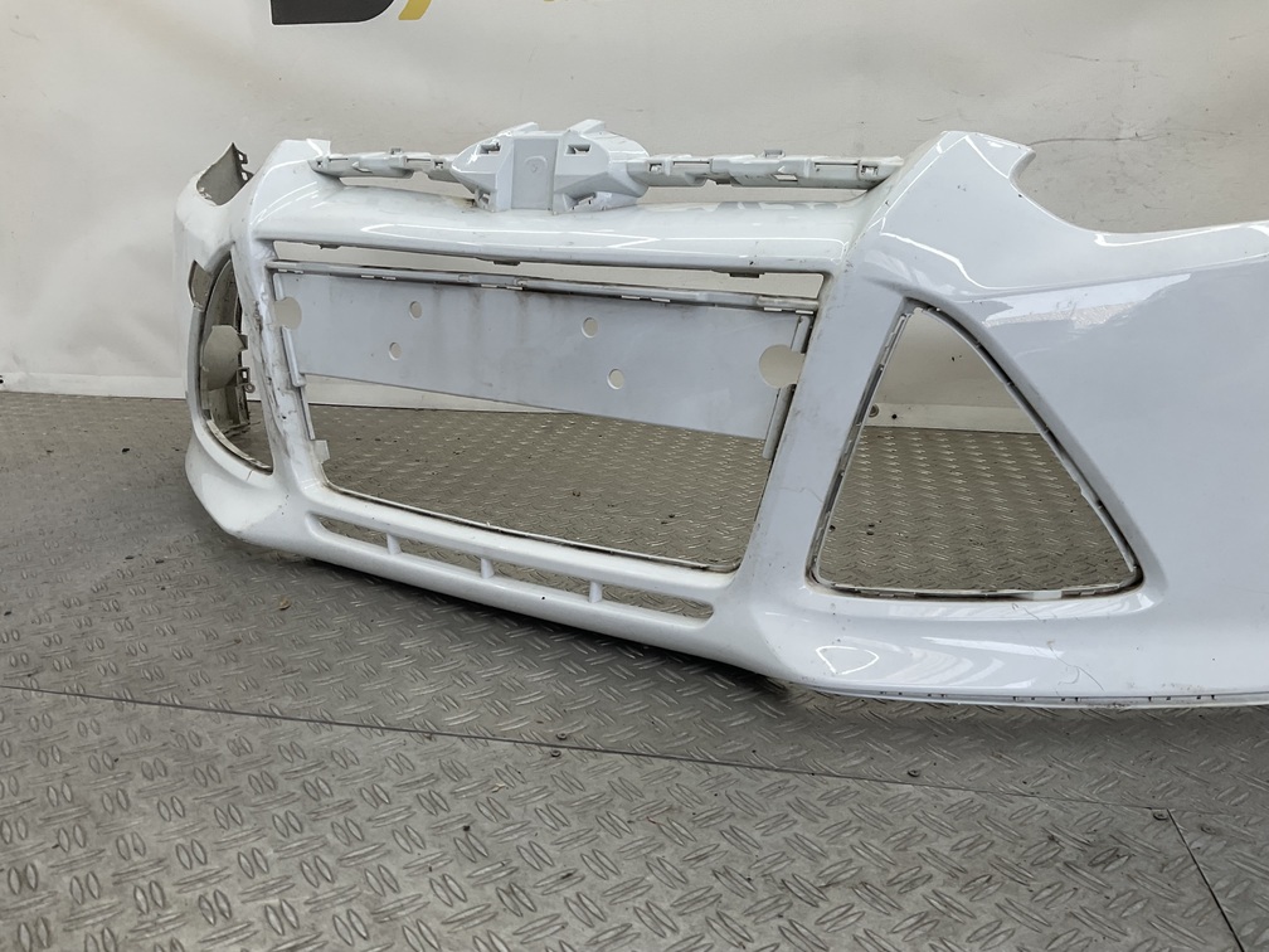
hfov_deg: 61.7
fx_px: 1063
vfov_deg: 48.2
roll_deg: -2.9
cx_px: 634
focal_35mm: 29
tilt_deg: -13.9
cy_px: 476
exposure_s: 1/127
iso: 16
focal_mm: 3
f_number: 1.8
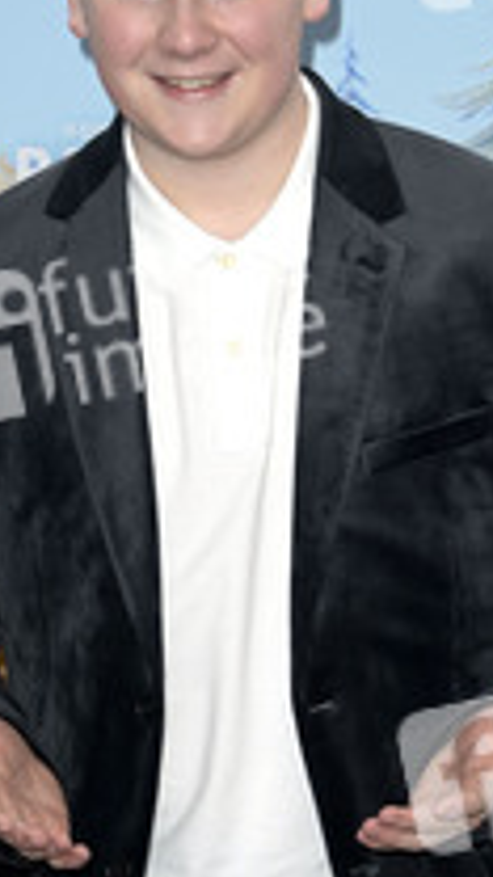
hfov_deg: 5.2
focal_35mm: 234
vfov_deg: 9.2
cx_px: 232
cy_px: 544
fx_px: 5438
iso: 640
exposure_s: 1/250
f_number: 5.6
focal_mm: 116
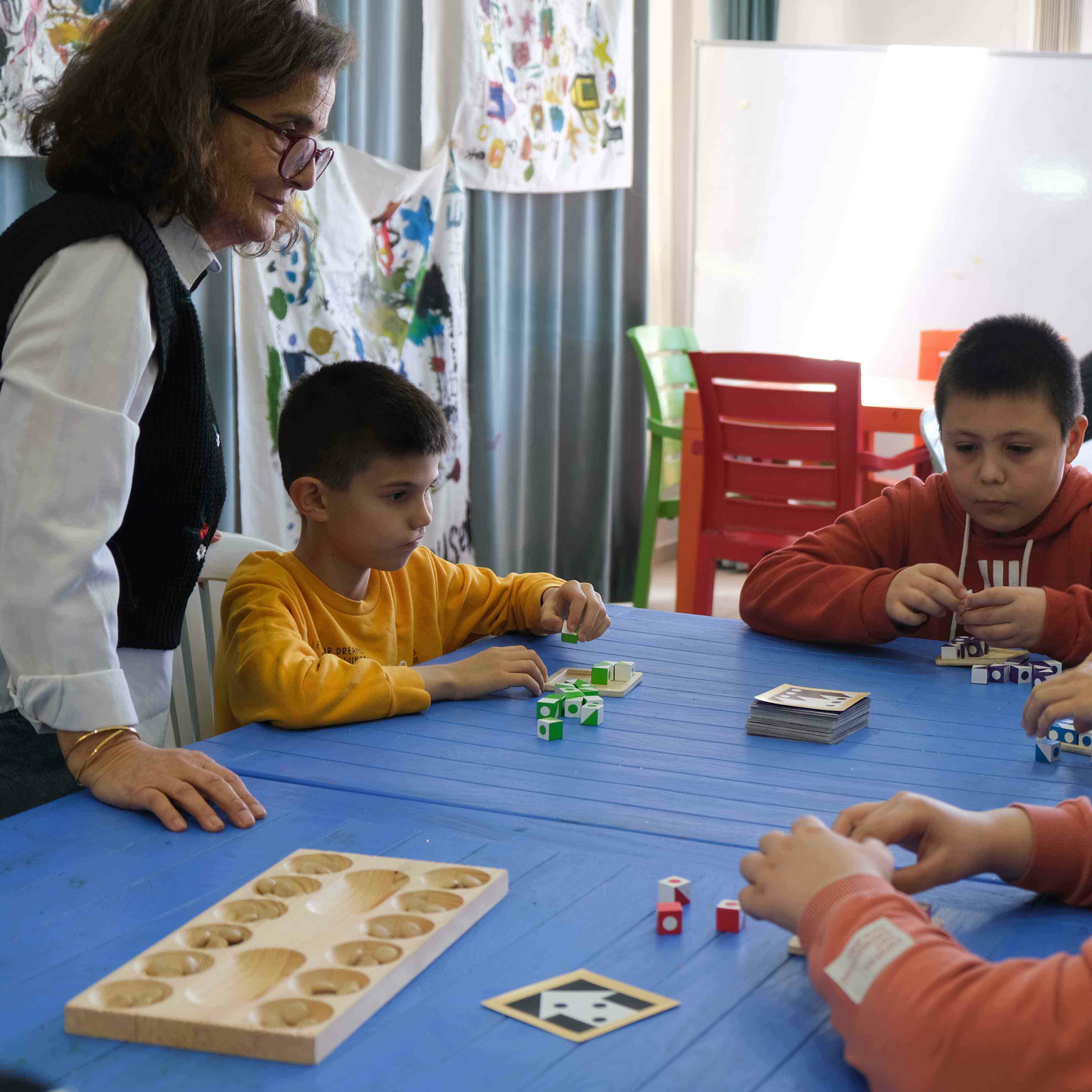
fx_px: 2141
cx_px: 721
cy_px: 546
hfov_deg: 28.4
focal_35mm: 60
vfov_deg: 28.6
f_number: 3.6
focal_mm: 31.5
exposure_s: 1/45
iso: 250
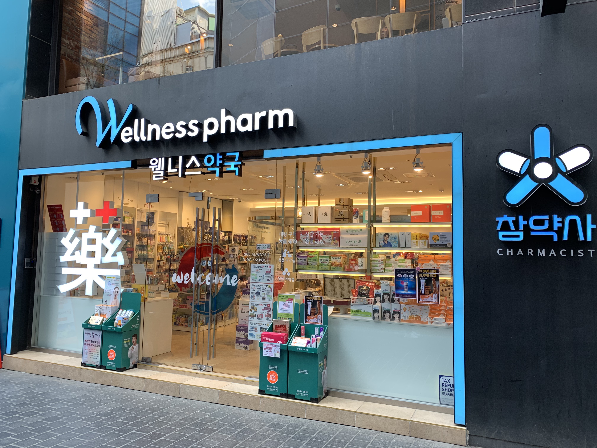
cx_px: 298
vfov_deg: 53.1
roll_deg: -1.5
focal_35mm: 26
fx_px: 448
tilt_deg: +3.9
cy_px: 224
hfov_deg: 67.3
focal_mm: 4.25
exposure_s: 1/120
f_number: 1.8
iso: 50
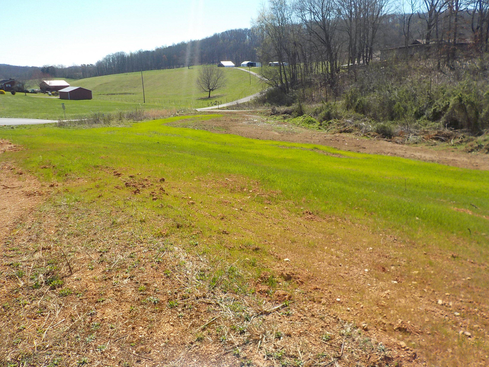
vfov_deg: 46.8
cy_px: 184
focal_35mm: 30
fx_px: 424
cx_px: 244
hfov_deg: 60.0
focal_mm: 4.1
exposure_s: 1/800
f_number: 3.3
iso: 125
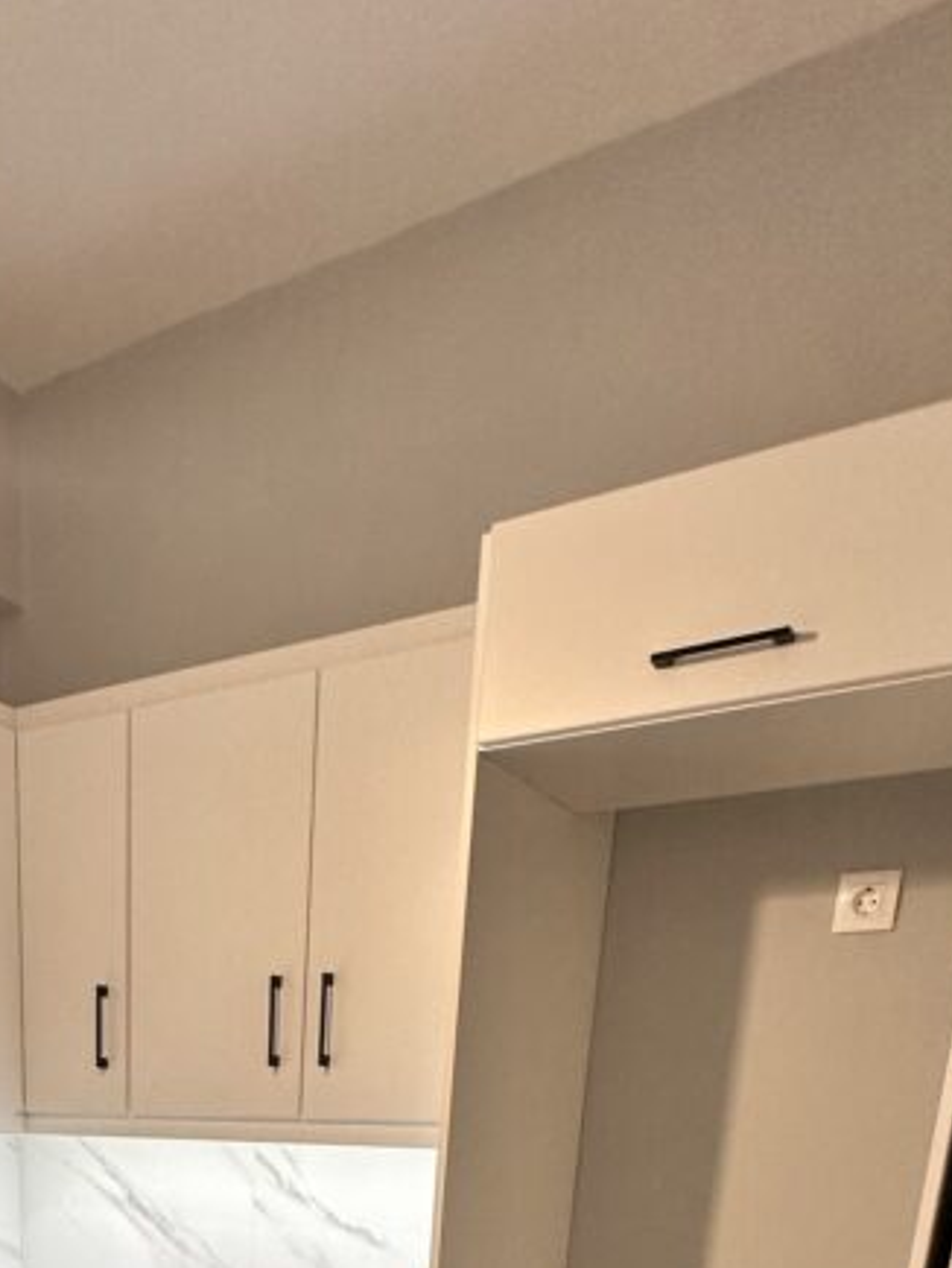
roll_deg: -1.9
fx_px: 1209
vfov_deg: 40.5
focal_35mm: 33
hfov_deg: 41.3
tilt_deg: -17.5
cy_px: 1493
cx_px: 199
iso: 160
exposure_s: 1/100
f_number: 2.2
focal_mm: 2.22
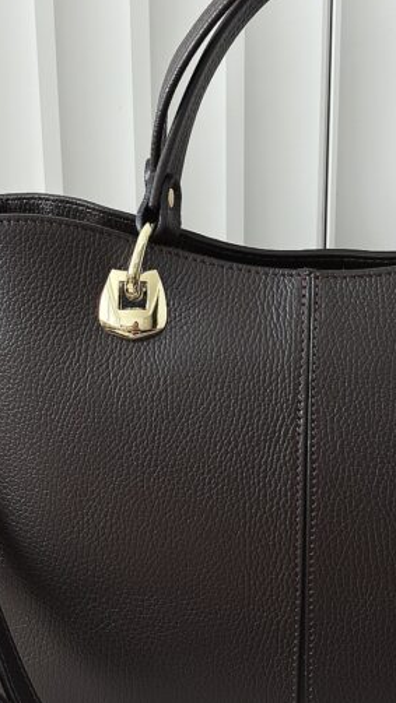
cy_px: 333
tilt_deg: -15.1
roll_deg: +0.2
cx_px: 206
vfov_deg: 34.9
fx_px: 1120
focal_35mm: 60
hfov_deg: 20.1
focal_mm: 5.96
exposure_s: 1/122
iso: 25
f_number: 1.6
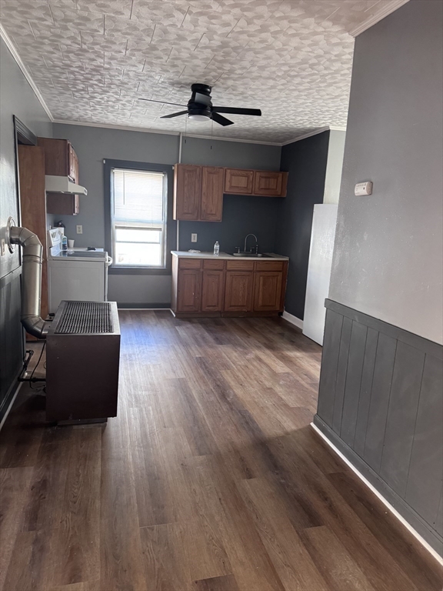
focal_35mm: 24
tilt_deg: -11.1
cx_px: 222
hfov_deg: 56.8
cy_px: 296
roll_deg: -2.7
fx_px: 410
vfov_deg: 71.6
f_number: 1.78
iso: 320
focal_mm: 6.76
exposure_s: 1/60
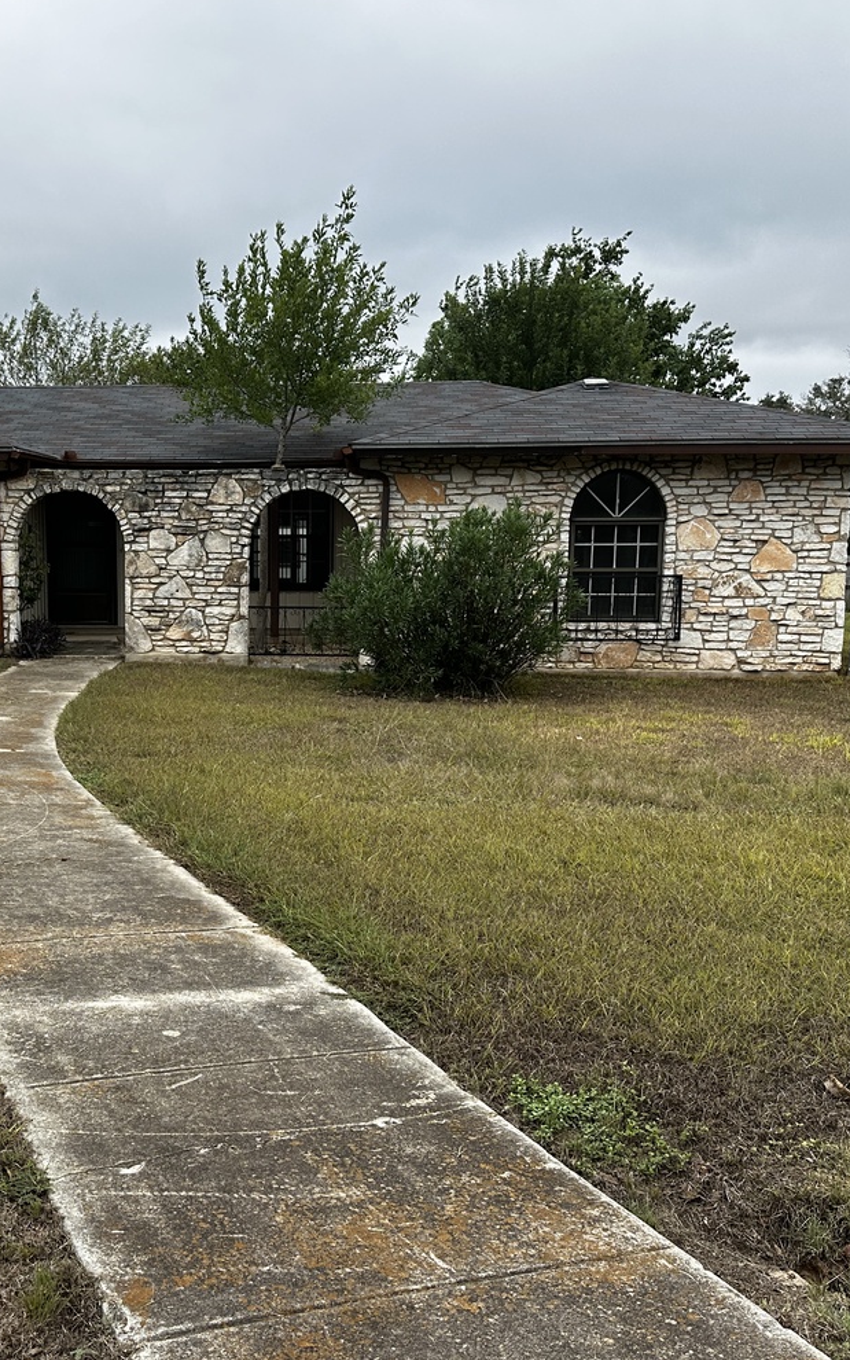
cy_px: 723
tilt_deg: -5.8
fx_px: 1371
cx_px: 247
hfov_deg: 34.0
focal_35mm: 37
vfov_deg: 52.7
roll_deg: +0.5
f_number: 1.78
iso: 80
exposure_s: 1/2809
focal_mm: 6.86
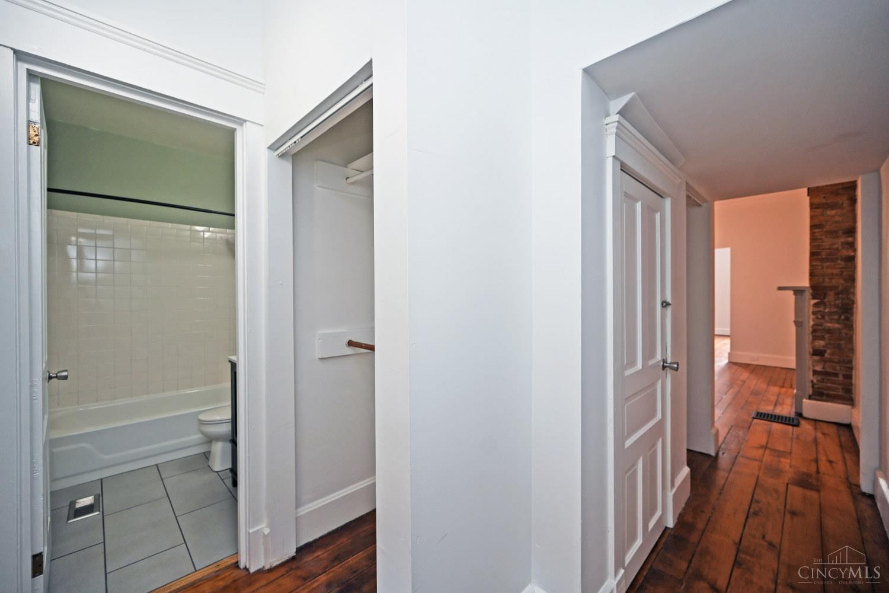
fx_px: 346
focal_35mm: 14
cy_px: 296
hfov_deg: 104.3
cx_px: 444
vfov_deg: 81.2
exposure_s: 1/60
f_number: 4
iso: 560
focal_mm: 14
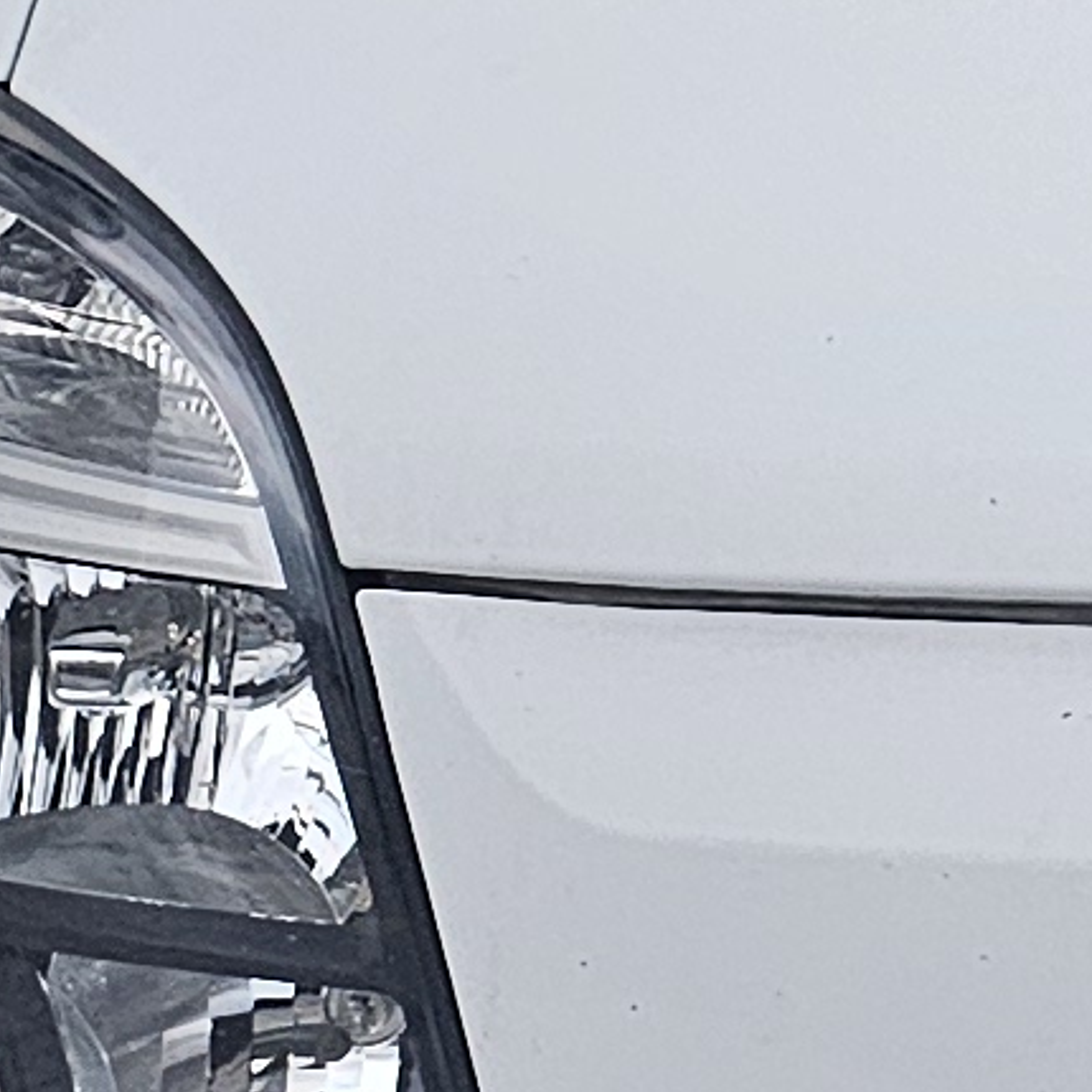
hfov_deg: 8.5
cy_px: -650
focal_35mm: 189
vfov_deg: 9.0
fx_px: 6745
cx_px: 2611
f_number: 1.7
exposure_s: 1/120
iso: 400
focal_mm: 6.3
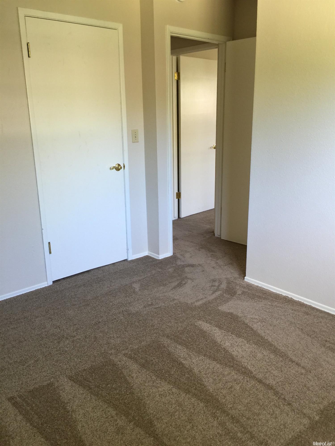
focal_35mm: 29
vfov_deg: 61.7
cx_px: 168
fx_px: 374
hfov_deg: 48.2
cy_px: 223
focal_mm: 4.15
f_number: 2.2
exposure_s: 1/15
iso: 32
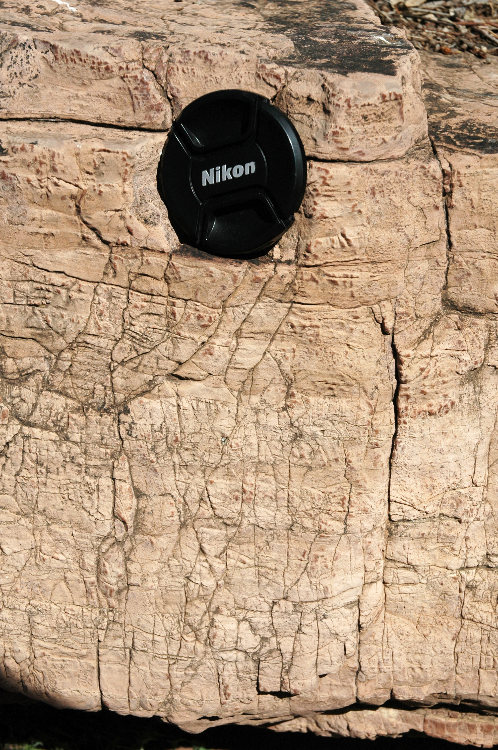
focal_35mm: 60
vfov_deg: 33.4
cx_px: 249
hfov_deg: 22.6
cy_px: 375
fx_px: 1247
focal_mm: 40
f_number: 8
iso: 200
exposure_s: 1/250
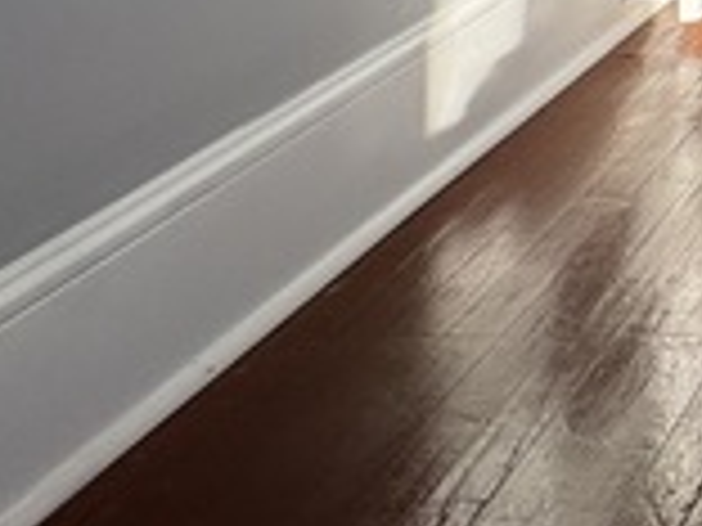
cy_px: -499
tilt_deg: +0.3
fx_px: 1217
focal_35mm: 60
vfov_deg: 17.8
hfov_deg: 20.5
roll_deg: +0.1
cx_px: 1312
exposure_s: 1/192
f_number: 2.2
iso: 40
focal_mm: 2.22
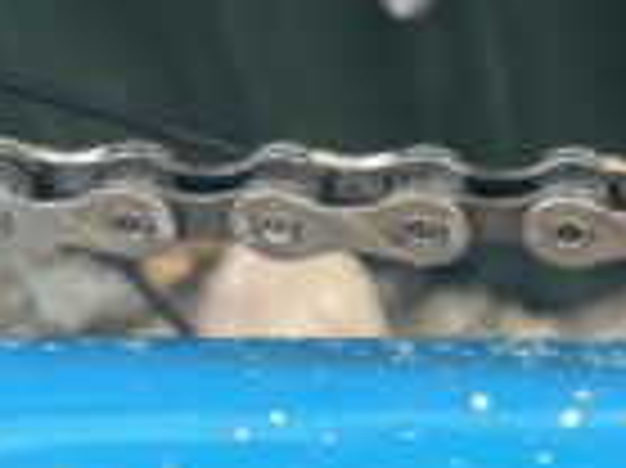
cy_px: 410
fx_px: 1626
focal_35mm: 90
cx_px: 703
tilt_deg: -52.1
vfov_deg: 16.2
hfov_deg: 20.7
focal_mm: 5.1
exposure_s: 1/412
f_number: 1.6
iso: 50
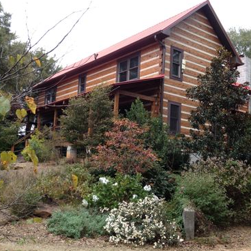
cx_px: 117
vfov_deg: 40.0
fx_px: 345
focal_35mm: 42
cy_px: 125
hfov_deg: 40.0
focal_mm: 4.28
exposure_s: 1/159
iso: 50
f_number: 2.4
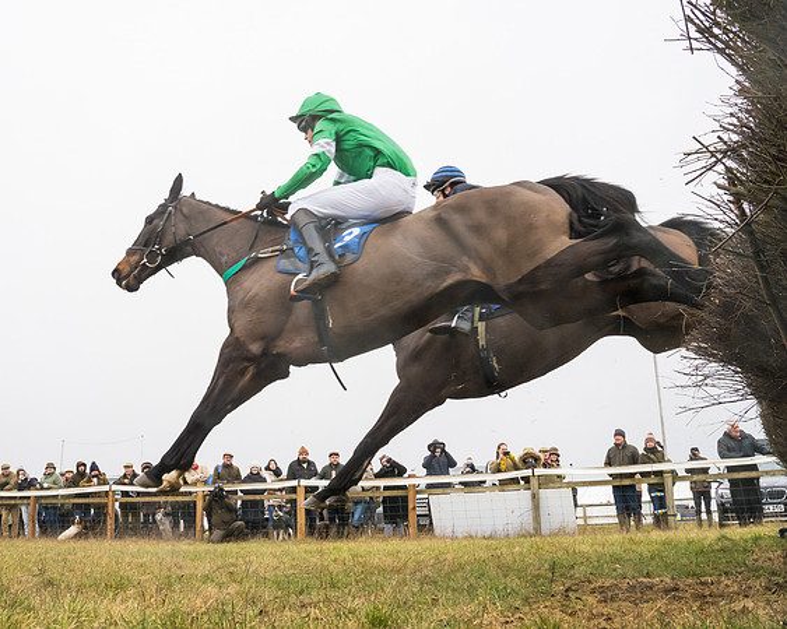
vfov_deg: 38.9
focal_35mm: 38
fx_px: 886
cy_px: 252
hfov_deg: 47.5
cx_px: 304
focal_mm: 24
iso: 2500
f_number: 8
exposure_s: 1/1000
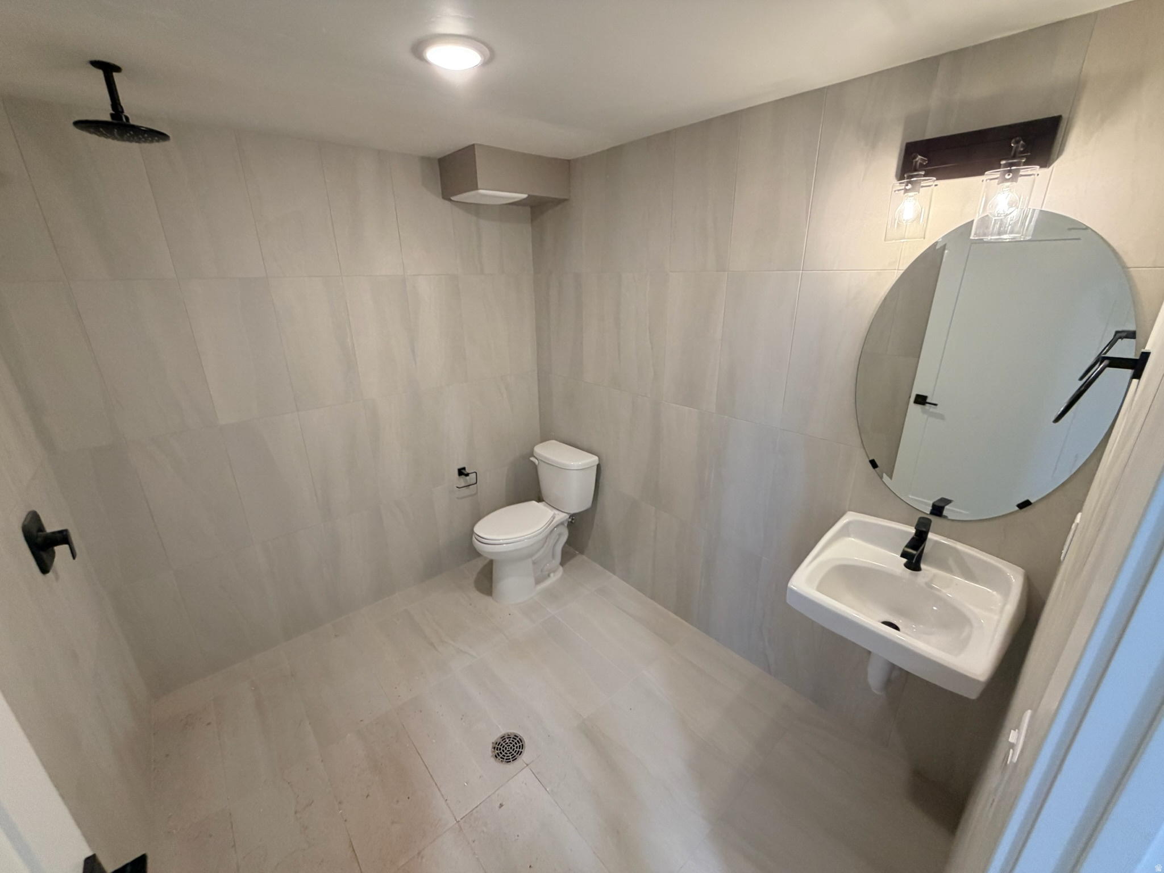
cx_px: 582
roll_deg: +1.6
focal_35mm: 14
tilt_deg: -21.7
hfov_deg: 102.1
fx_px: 471
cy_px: 436
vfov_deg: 85.7
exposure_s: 1/120
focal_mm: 2.22
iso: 250
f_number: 2.2
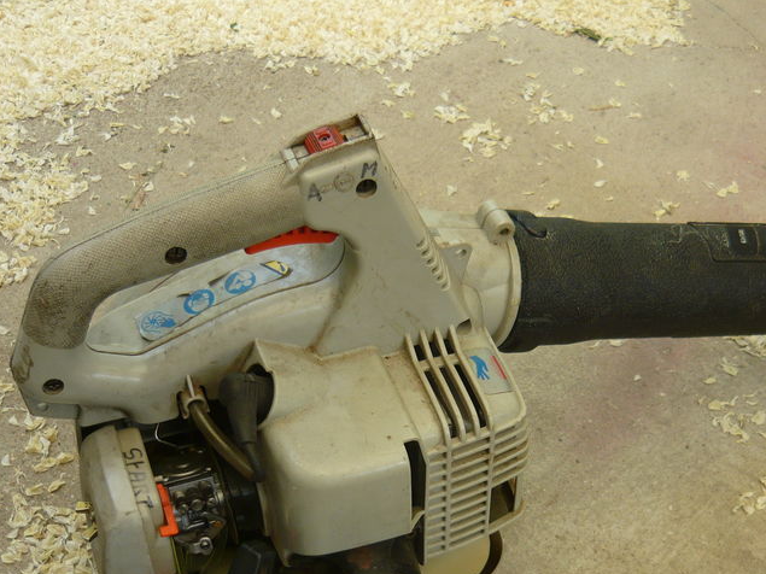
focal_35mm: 52
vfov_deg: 27.6
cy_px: 432
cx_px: 463
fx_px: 1150
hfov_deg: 36.7
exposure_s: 1/125
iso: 100
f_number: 2.8
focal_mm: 5.5
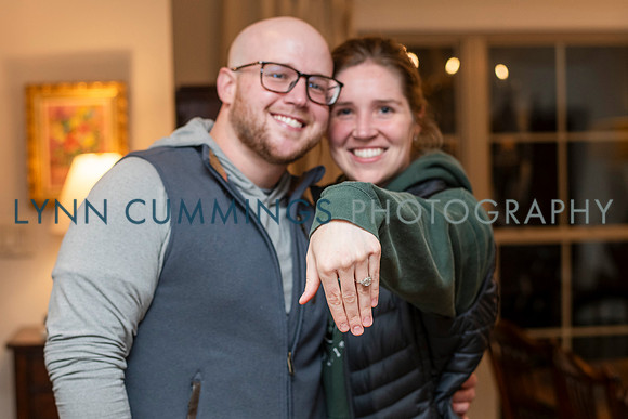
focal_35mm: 79
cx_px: 269
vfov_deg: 17.3
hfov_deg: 25.8
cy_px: 279
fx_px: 1371
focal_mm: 58
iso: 400
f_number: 3.5
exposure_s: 1/160
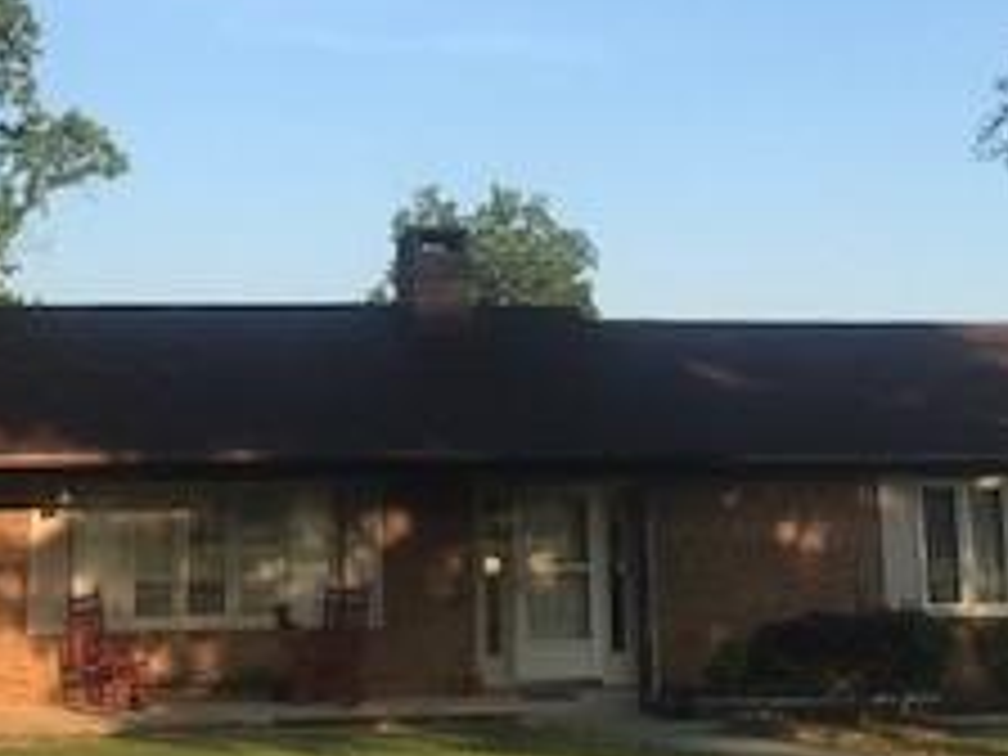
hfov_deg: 24.4
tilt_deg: +11.8
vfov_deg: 18.0
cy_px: 18
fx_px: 2330
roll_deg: +0.6
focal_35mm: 80
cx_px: 387
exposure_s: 1/1368
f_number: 1.8
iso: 20
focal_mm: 3.99
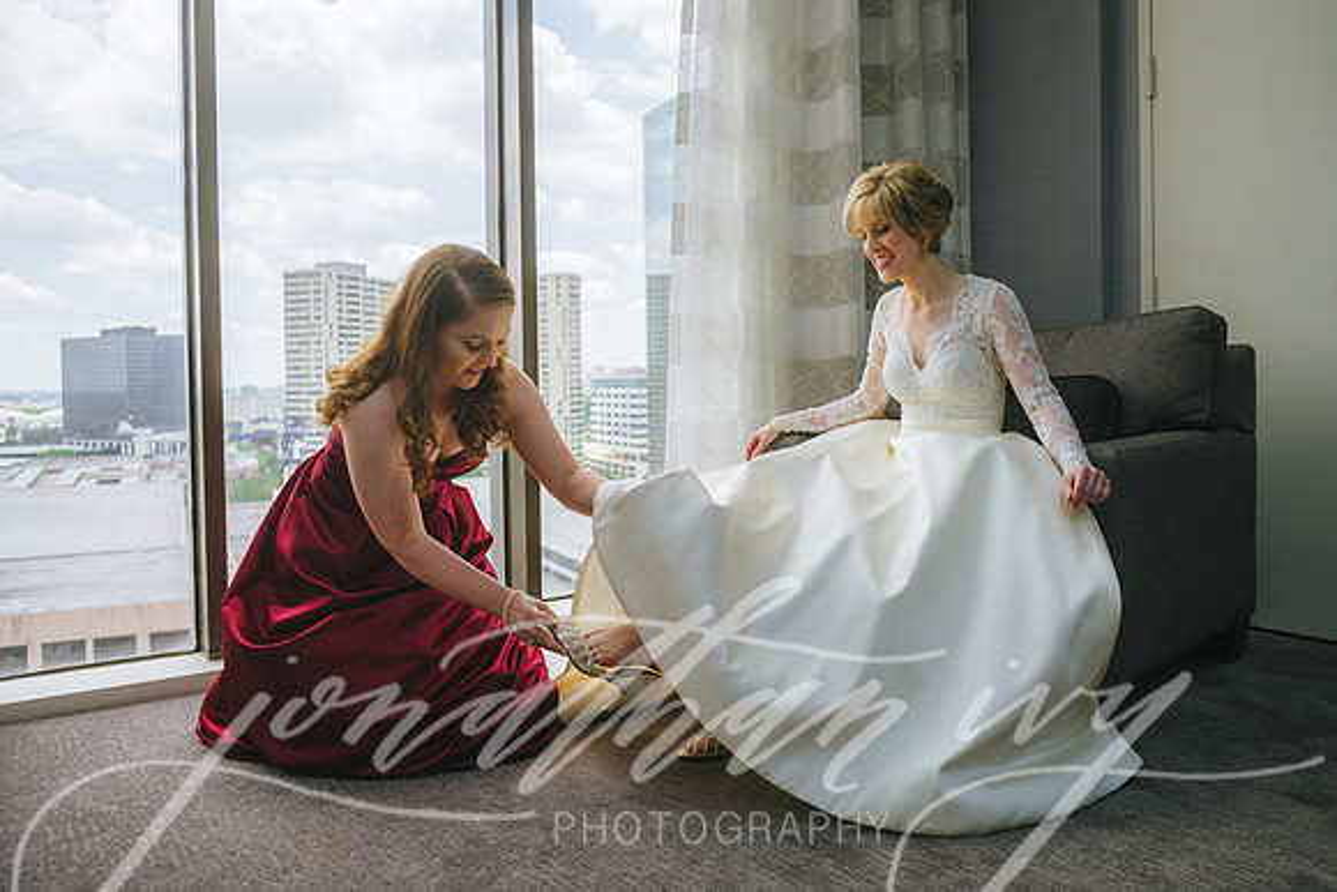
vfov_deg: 44.2
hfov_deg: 62.6
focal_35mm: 30
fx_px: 1098
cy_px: 404
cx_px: 703
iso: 100
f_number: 2.8
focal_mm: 27
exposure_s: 1/250
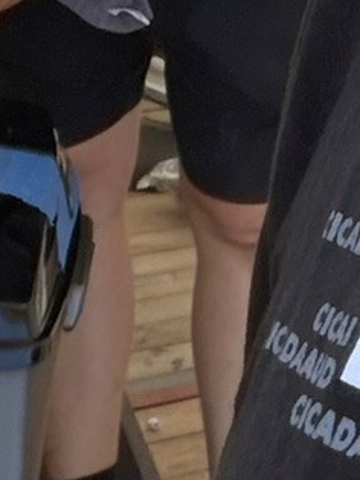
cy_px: -642
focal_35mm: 195
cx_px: 580
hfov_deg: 7.5
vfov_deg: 9.2
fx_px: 2706
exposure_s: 1/390
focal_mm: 2.71
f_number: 1.9
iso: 32
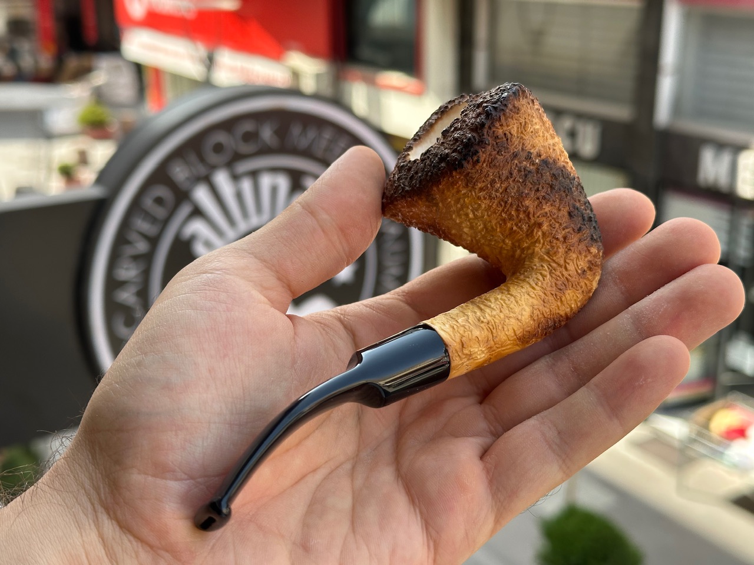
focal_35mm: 48
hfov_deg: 39.7
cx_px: 377
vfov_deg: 30.3
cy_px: 282
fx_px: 1046
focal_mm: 6.86
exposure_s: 1/546
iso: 64
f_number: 1.78
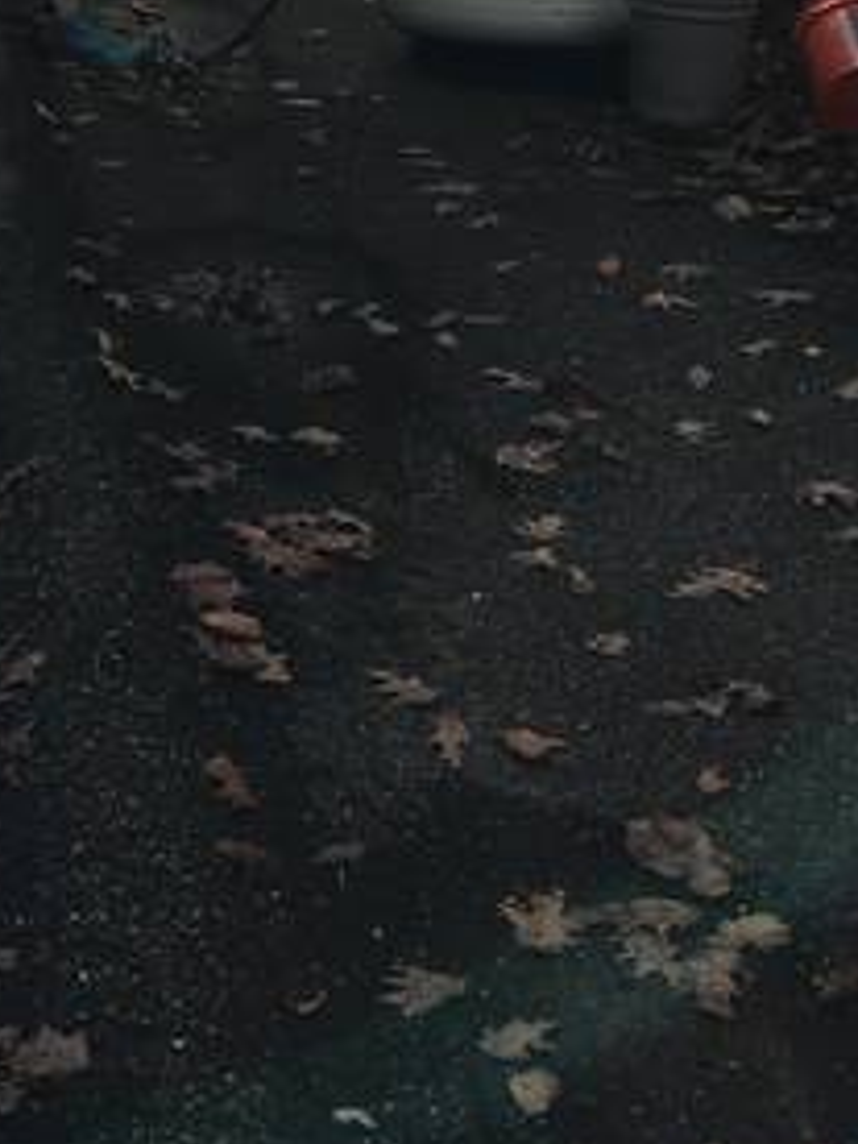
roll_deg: +0.9
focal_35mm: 84
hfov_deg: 16.5
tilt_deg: -1.5
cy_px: -336
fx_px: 2776
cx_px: -282
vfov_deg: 21.2
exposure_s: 1/1832
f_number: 2.2
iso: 25
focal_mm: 4.15
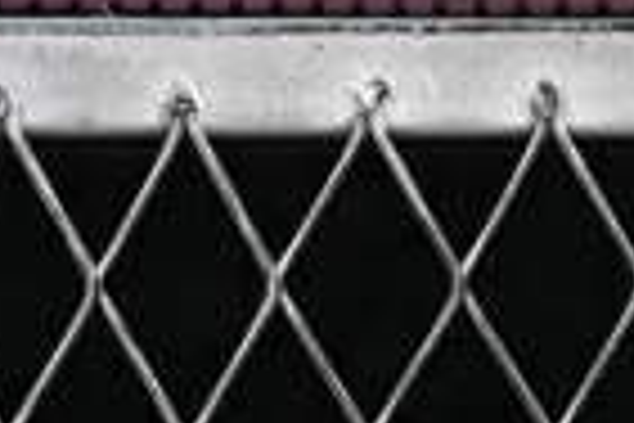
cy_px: -662
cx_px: -85
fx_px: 6850
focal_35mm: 389
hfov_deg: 5.3
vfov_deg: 3.5
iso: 160
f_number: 7.1
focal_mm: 50
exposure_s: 1/80
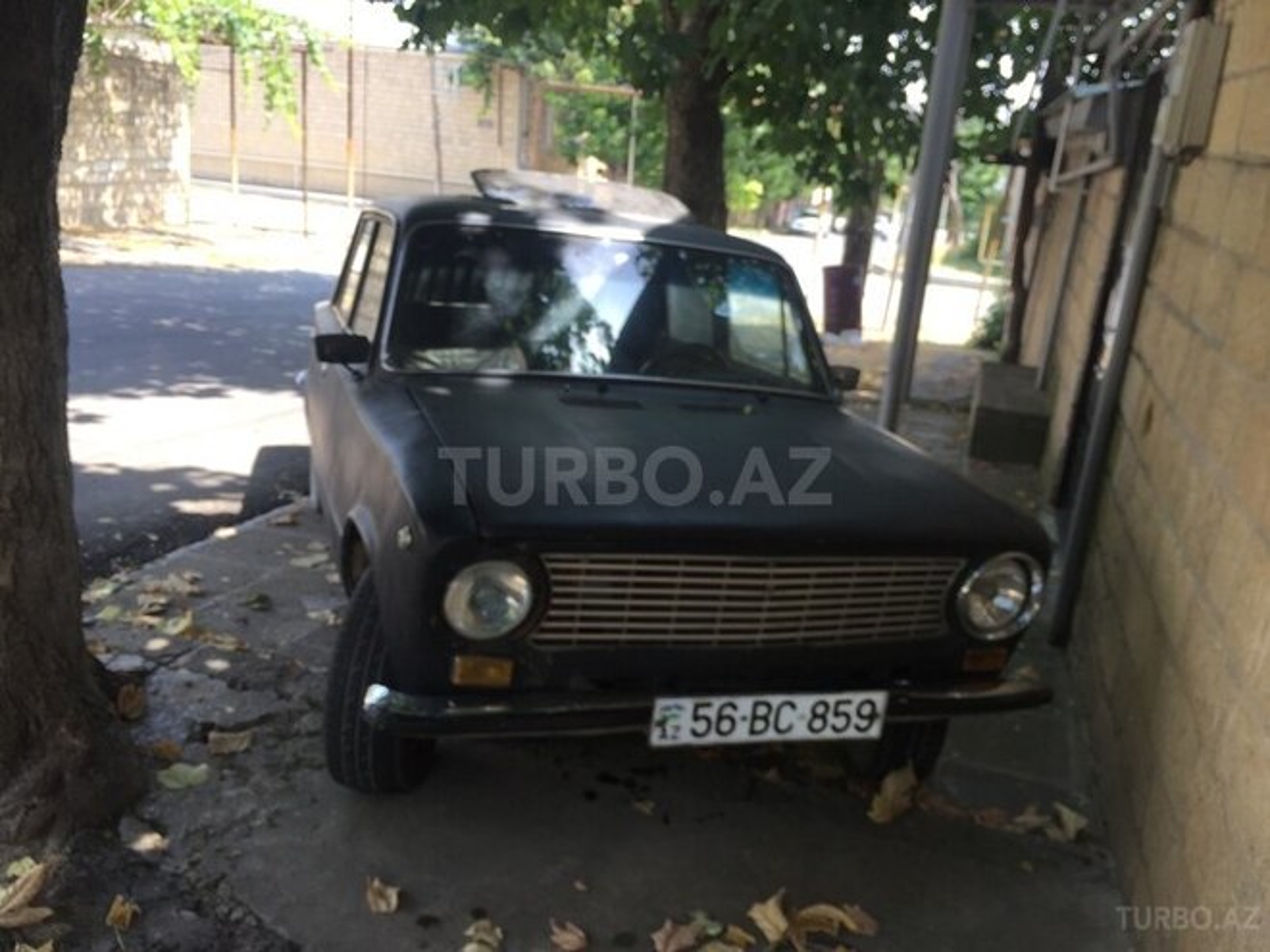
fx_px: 1064
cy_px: 476
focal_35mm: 29
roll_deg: -5.9
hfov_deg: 61.7
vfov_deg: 48.2
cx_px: 635
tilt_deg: -18.8
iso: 32
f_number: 2.2
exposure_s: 1/271
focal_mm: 4.15
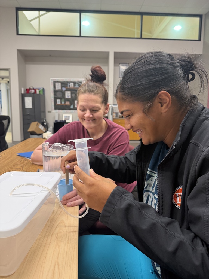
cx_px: 104
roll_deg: -1.6
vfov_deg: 71.6
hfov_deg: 56.8
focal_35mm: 24
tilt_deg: -7.3
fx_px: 193
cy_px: 140
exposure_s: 1/60
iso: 250
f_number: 1.78
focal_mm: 6.76
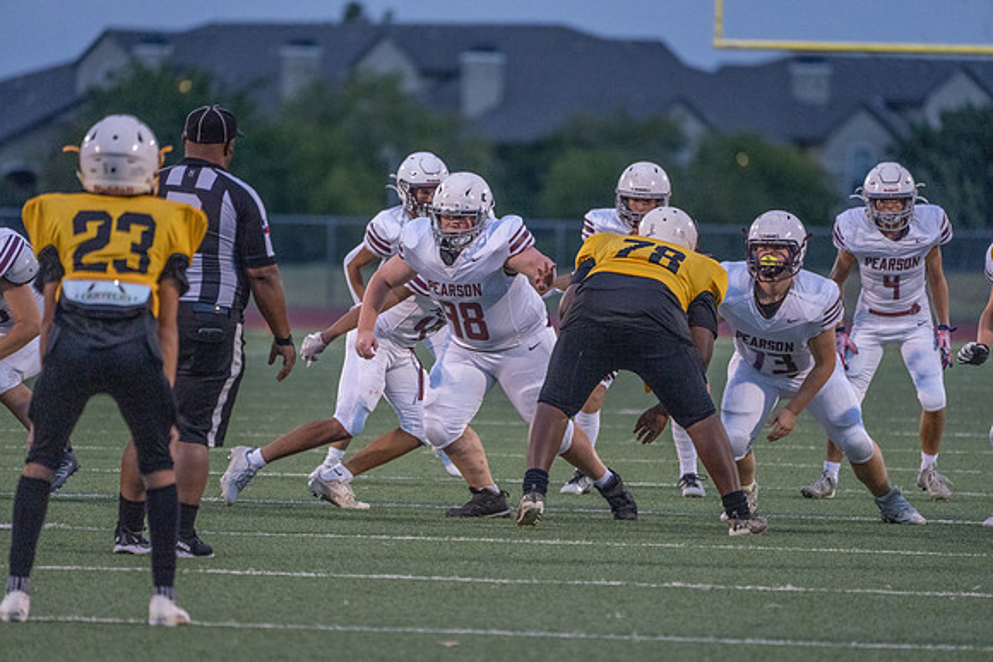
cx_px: 496
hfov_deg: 5.2
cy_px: 331
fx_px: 11035
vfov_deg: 3.4
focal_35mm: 400
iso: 8000
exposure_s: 1/1000
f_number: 5.6
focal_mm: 400
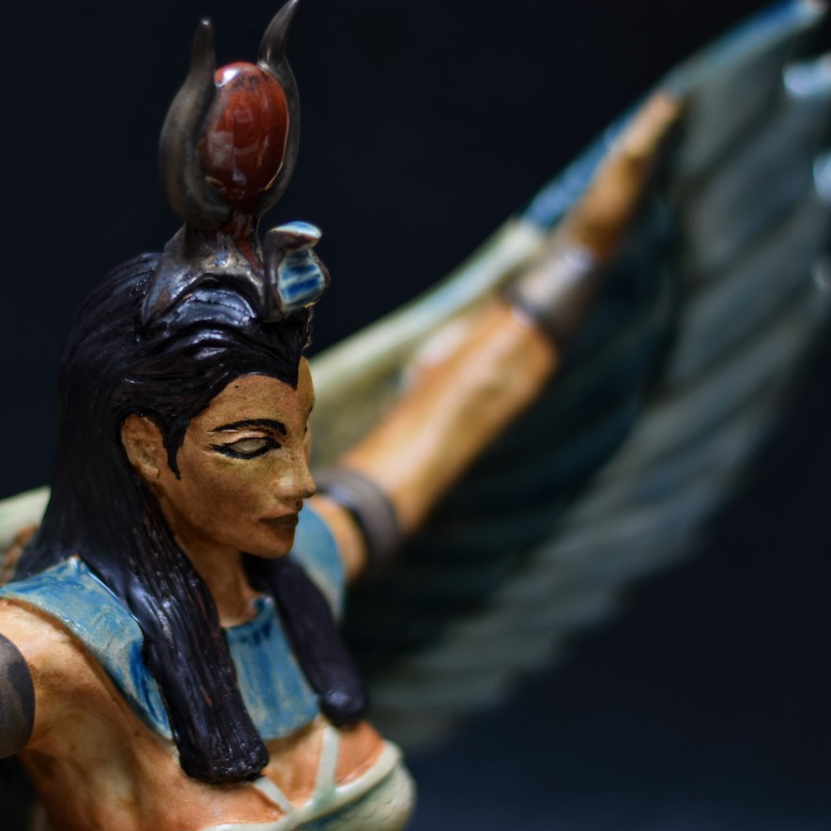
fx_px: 2933
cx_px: 239
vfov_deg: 16.1
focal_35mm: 108
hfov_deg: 16.1
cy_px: 469
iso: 100
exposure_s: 1/30
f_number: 1.8
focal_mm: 50
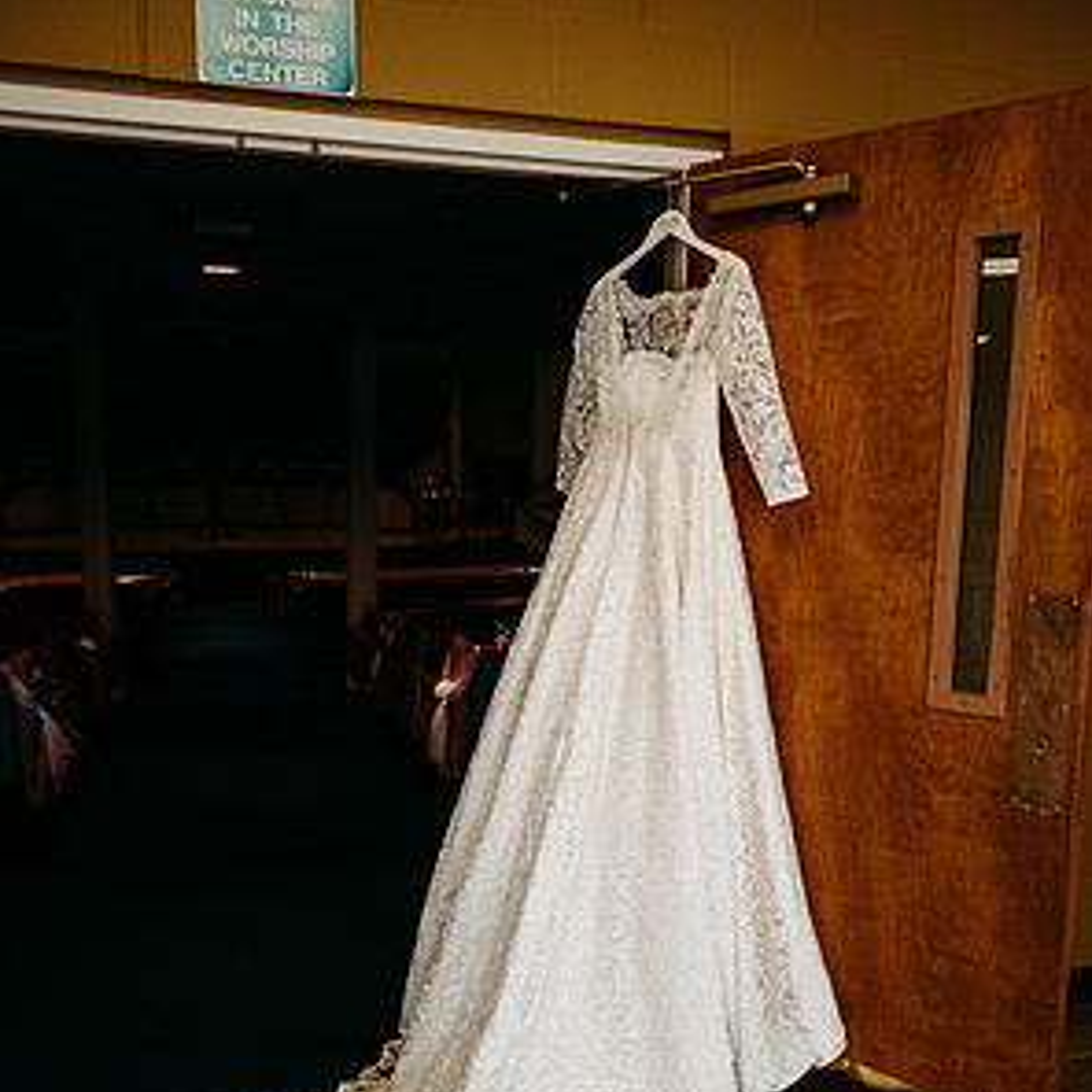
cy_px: 649
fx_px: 1106
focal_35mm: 31
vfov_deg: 52.2
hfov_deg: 52.5
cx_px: 546
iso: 400
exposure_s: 1/200
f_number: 1.8
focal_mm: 24
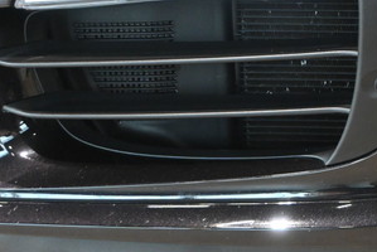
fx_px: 1107
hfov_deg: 18.3
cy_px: -20
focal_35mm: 106
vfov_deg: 12.8
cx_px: 462
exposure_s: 1/80
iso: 3200
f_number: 4.5
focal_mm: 27.5
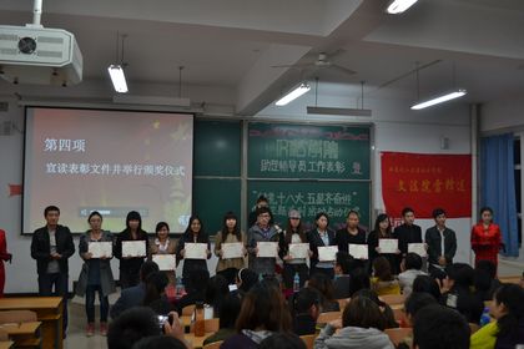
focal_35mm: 33
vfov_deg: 40.0
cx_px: 262
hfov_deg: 57.2
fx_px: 480
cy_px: 174
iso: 400
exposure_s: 1/60
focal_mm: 22
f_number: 3.8
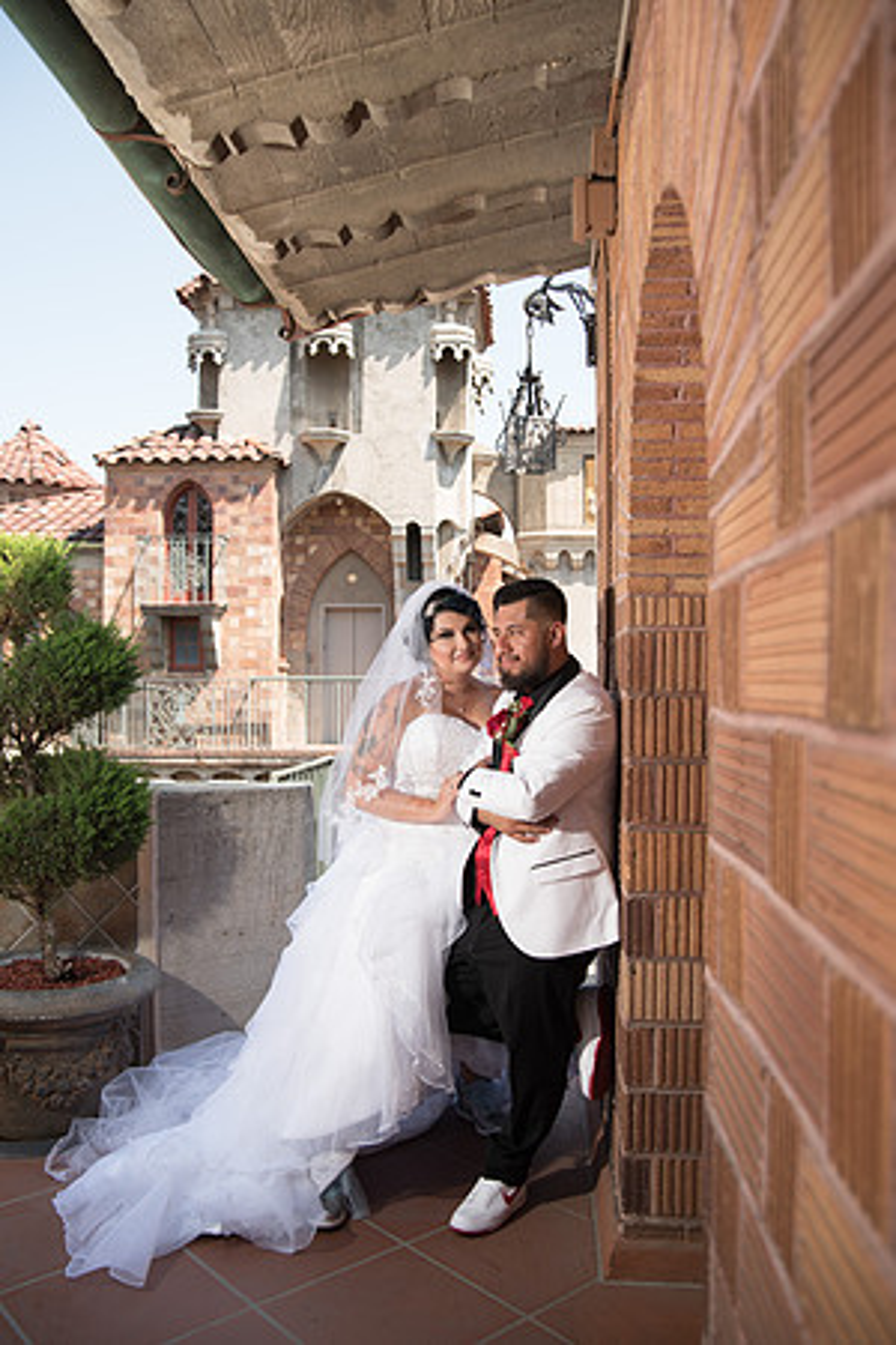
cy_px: 672
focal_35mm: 31
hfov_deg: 42.3
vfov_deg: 60.3
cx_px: 448
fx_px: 1157
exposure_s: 1/250
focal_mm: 31
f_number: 4.5
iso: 100
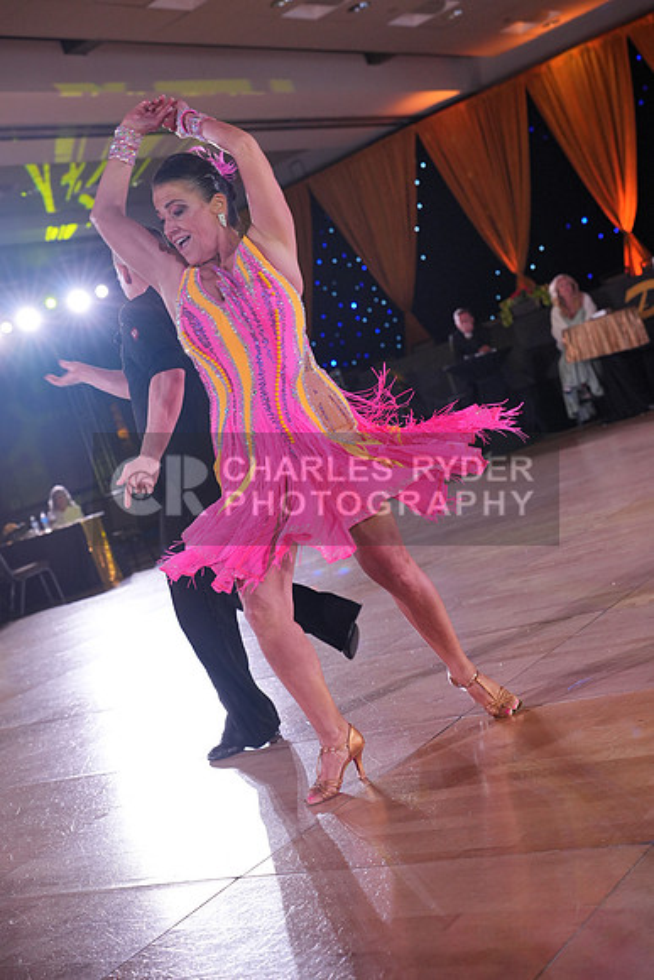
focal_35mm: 50
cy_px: 490
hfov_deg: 27.0
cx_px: 327
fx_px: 1362
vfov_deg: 39.6
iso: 1600
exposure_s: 1/400
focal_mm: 50
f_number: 4
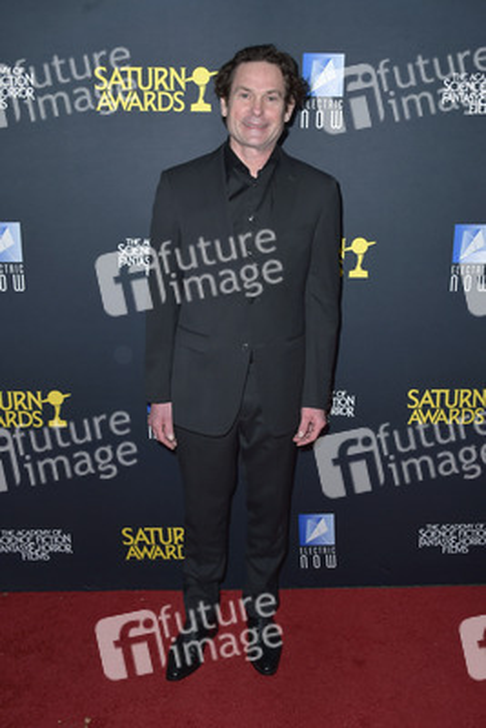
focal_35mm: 32
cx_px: 243
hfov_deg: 41.1
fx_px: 647
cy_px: 364
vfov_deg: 58.7
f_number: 6.3
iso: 250
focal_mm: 32
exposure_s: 1/250
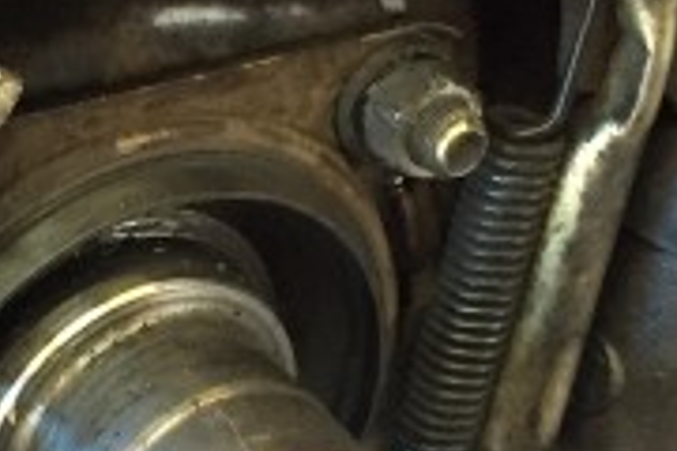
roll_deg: -3.3
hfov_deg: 12.7
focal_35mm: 161
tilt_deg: -40.5
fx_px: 3027
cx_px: 120
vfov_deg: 8.5
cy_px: 462
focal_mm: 4.15
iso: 320
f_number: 2.2
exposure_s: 1/33
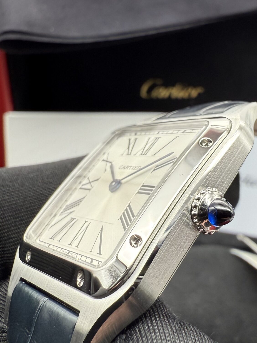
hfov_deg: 34.5
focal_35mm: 41
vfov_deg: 45.6
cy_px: 198
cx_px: 190
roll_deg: -2.2
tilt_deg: -19.6
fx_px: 406
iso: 50
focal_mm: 2.22
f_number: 2.2
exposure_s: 1/99
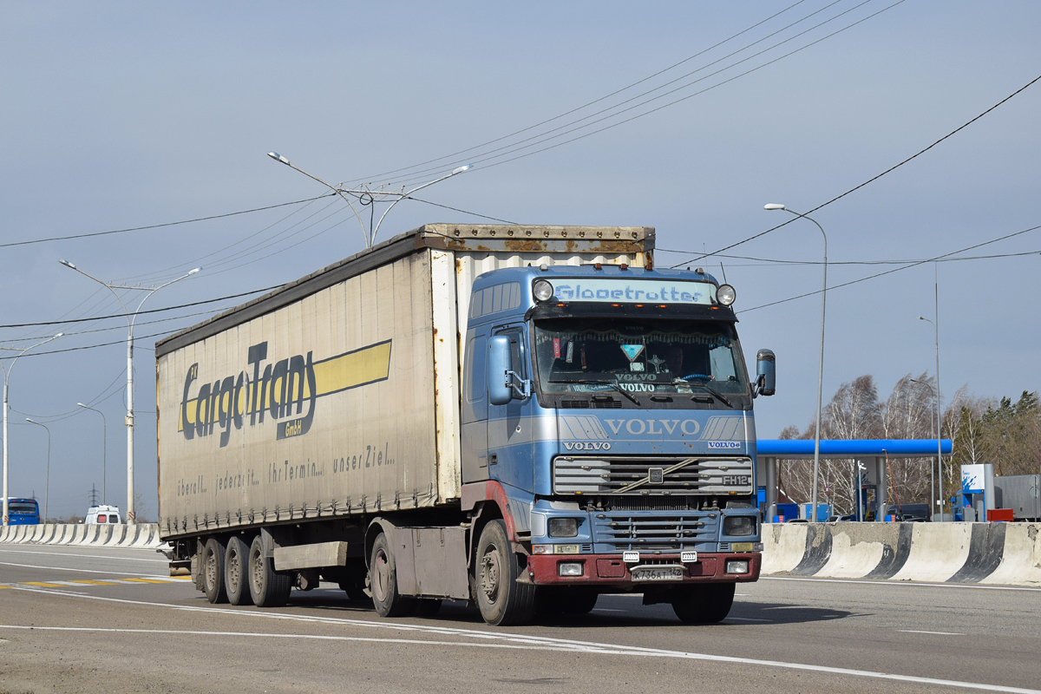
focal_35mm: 82
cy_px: 347
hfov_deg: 24.6
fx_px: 2385
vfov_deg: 16.6
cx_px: 520
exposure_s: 1/1250
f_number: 8
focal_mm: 55
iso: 200
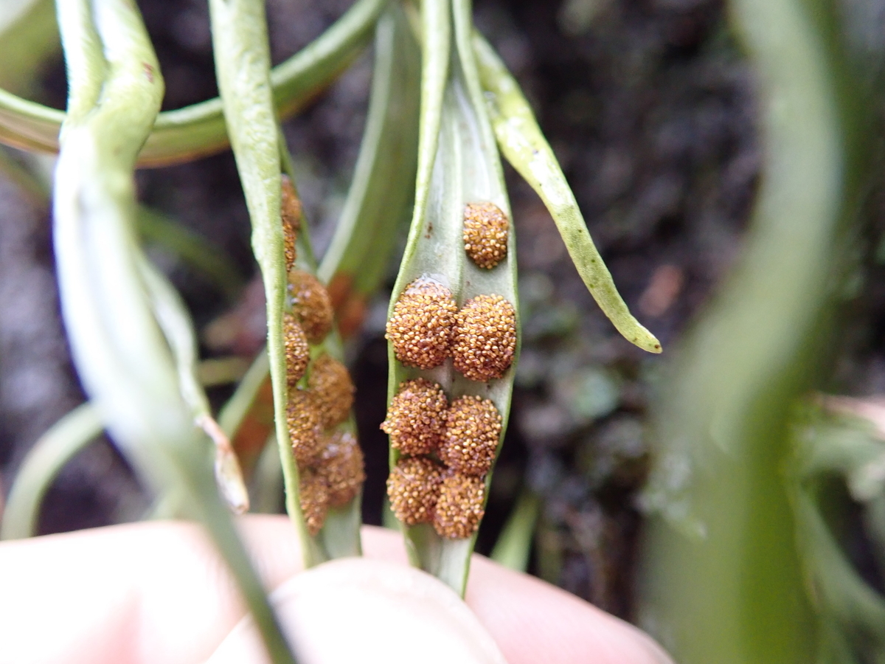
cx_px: 442
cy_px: 332
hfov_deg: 60.0
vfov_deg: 46.8
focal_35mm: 30
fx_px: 767
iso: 640
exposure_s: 1/125
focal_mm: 5.5
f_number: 2.3
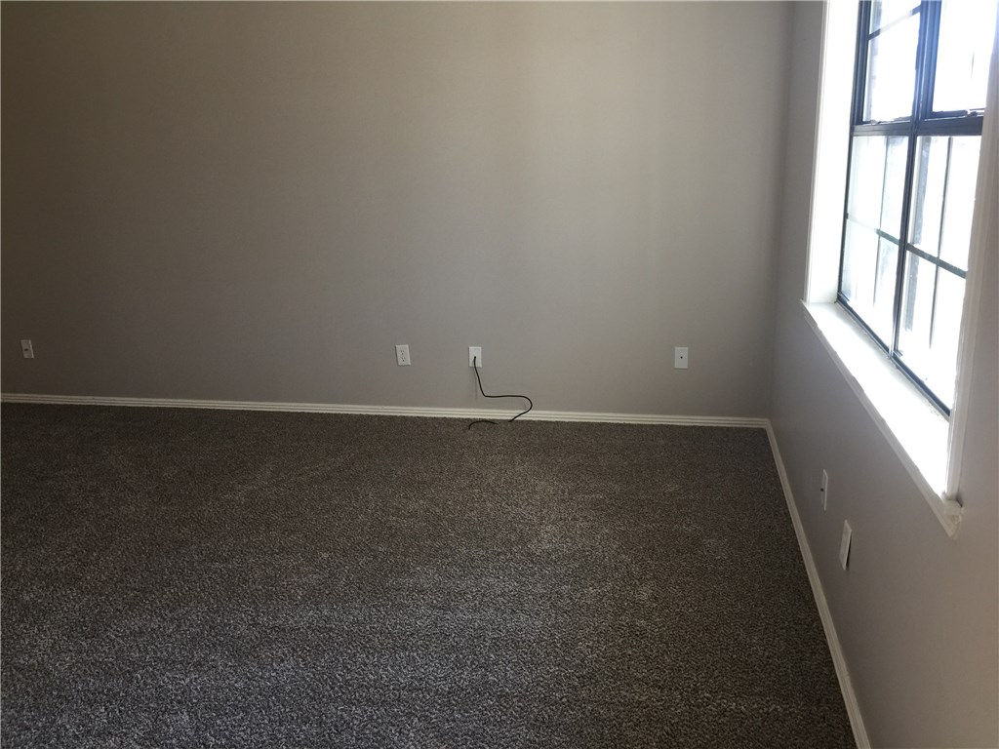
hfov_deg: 61.7
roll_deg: +1.9
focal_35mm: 29
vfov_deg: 48.2
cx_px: 500
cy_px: 374
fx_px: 837
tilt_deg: -15.6
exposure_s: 1/30
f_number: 2.2
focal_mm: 4.15
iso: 40
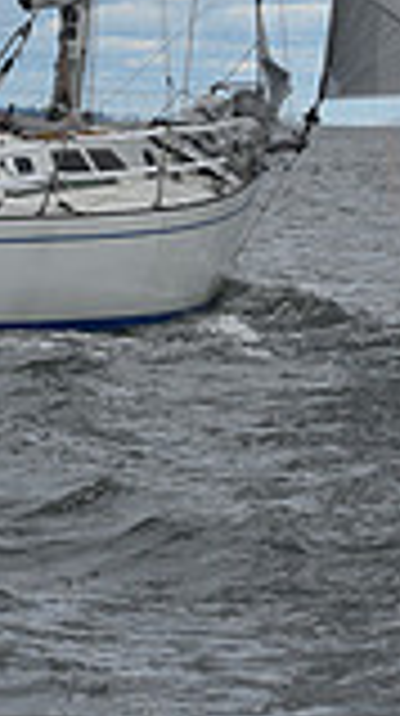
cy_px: -531
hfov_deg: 4.5
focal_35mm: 268
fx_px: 5072
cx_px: 142
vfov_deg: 7.8
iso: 250
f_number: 10
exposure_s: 1/800
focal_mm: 70
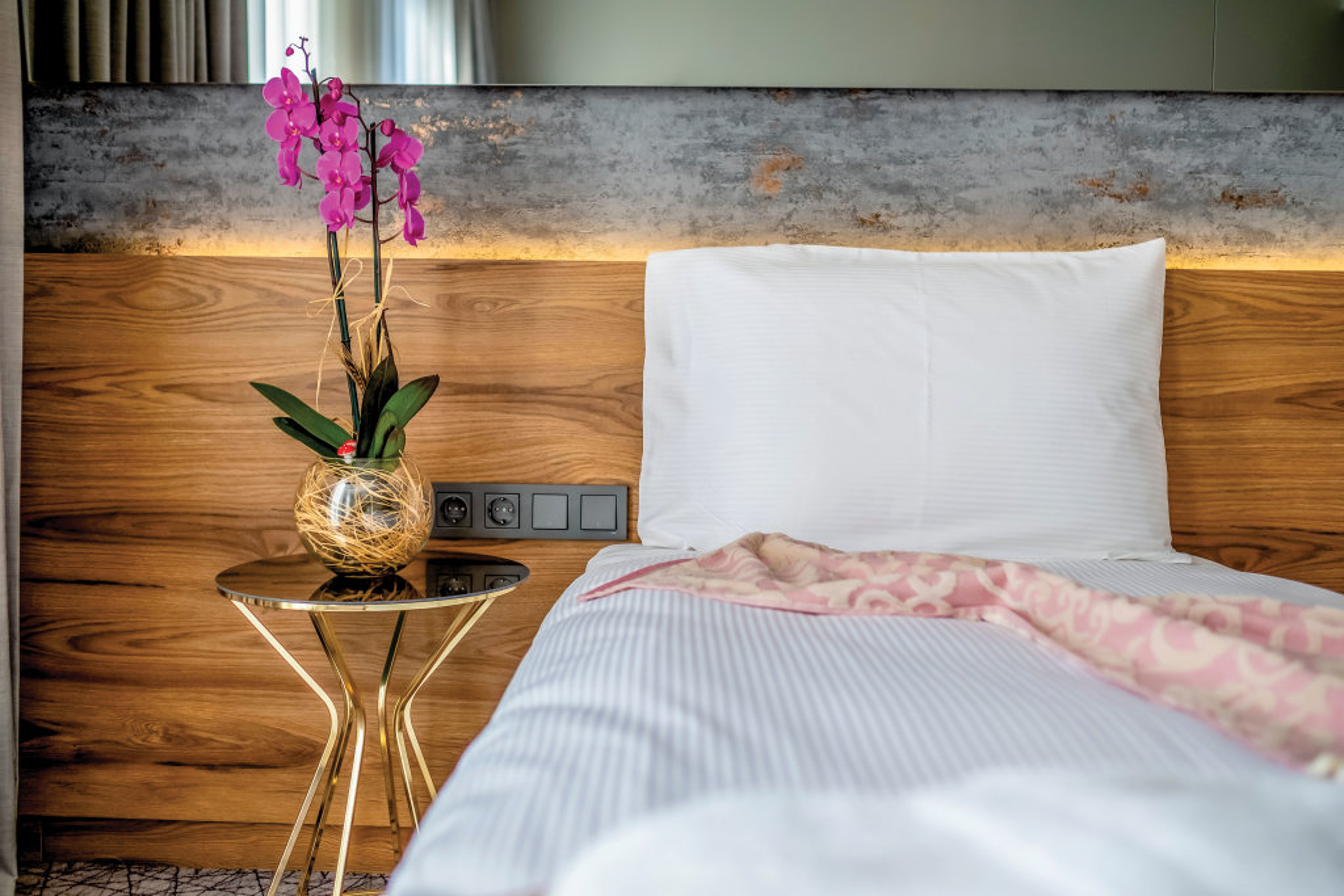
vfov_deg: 37.9
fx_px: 1307
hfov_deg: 54.4
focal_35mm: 35
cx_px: 672
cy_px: 448
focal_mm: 23
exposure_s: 1/400
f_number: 2
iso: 400
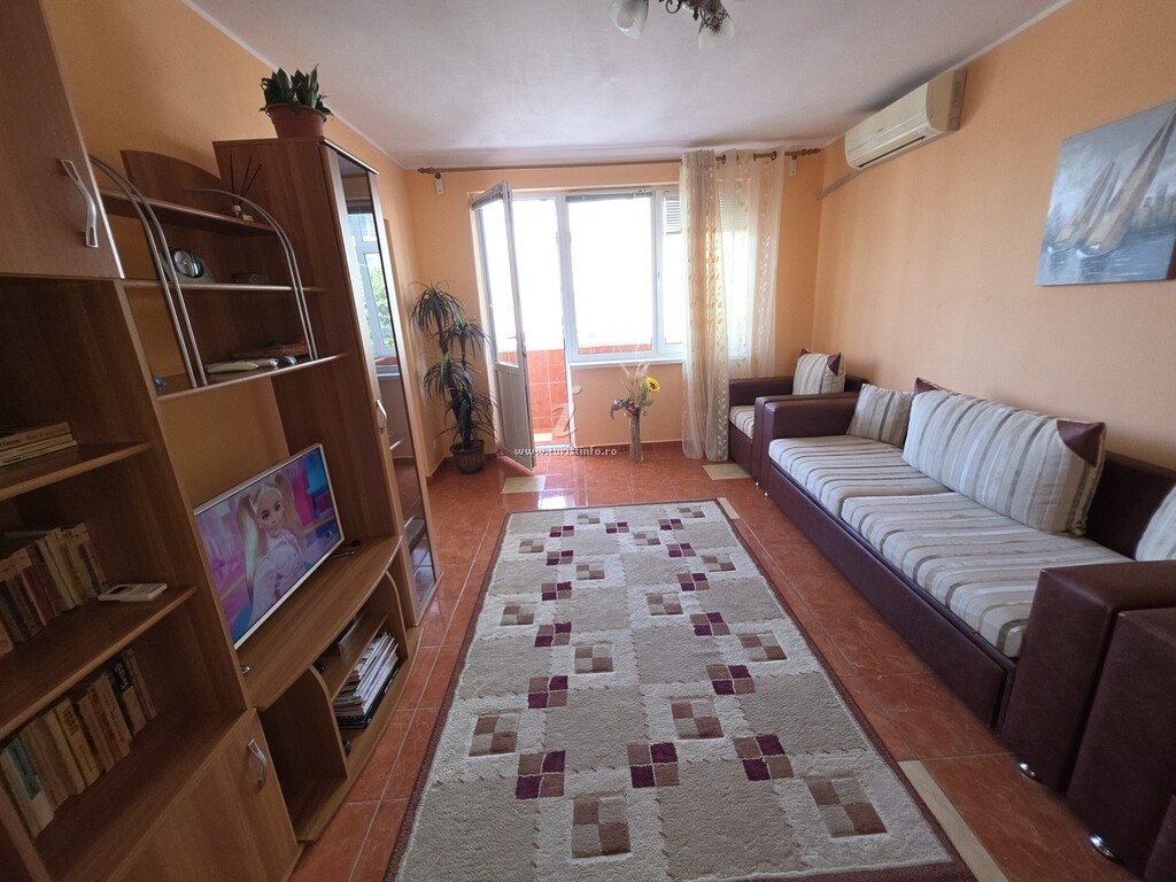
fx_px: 442
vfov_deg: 89.9
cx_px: 588
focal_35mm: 13
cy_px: 441
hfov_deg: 106.2
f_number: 1.9
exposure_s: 1/50
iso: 80
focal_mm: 2.2
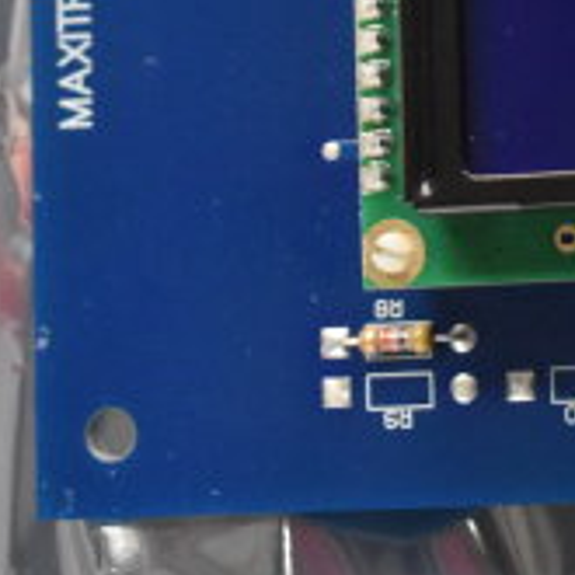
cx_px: 812
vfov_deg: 8.8
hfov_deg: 9.0
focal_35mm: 191
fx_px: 3596
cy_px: -444
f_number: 4
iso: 3200
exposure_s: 1/40
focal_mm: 27
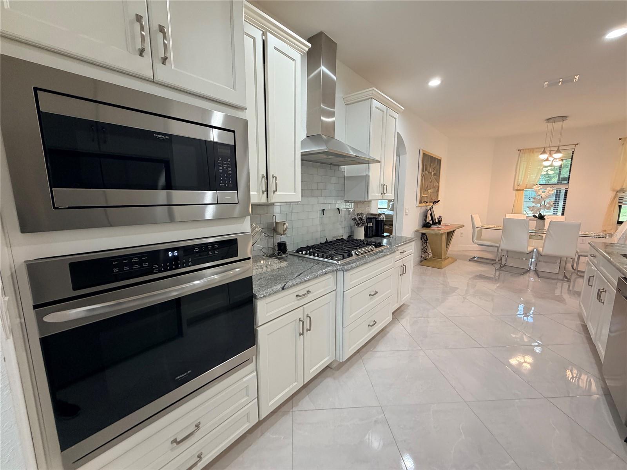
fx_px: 254
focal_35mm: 14
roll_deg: -0.5
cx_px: 314
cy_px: 235
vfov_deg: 85.7
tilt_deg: -9.6
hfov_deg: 102.1
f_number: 2.2
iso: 320
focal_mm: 2.22
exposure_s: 1/120
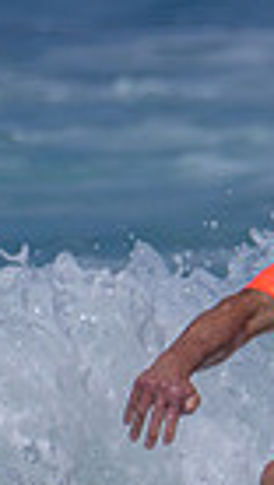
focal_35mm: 4746
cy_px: 607
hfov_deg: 0.3
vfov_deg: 0.5
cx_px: 486
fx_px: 61077
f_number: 11
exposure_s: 1/2000
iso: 360
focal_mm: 800
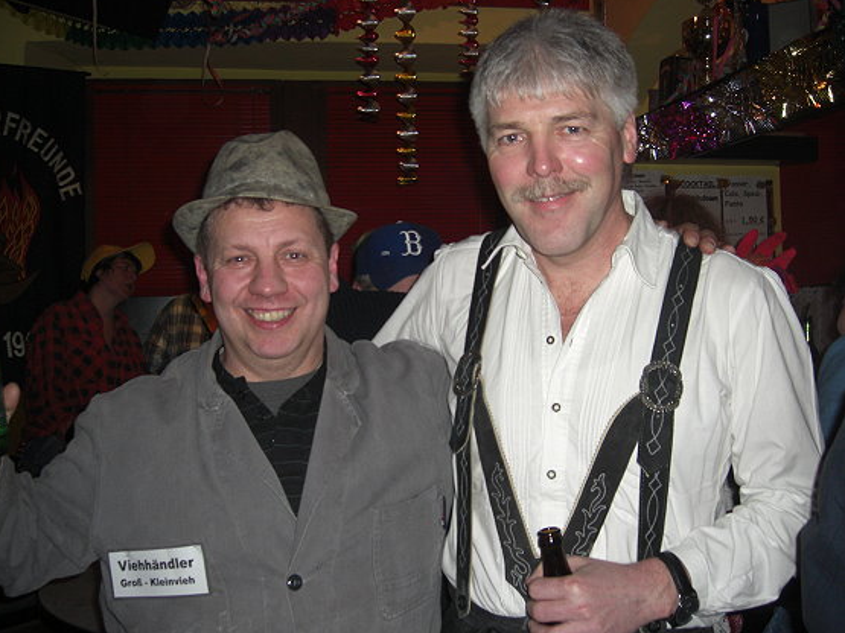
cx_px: 415
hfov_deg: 47.9
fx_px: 952
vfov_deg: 36.8
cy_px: 314
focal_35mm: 39
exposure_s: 1/60
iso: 200
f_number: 2.8
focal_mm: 7.9
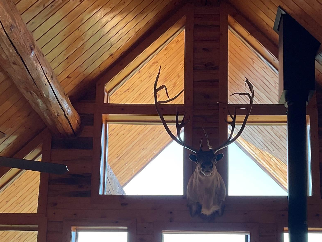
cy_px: 220
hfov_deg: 33.6
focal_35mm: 57
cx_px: 203
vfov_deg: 24.9
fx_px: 530
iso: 25
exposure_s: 1/120
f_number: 1.8
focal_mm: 3
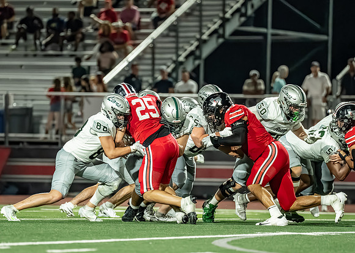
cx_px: 149
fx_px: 3371
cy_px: 158
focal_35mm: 334
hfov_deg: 6.0
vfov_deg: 4.3
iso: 5000
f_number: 2.8
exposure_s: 1/1250
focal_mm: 200
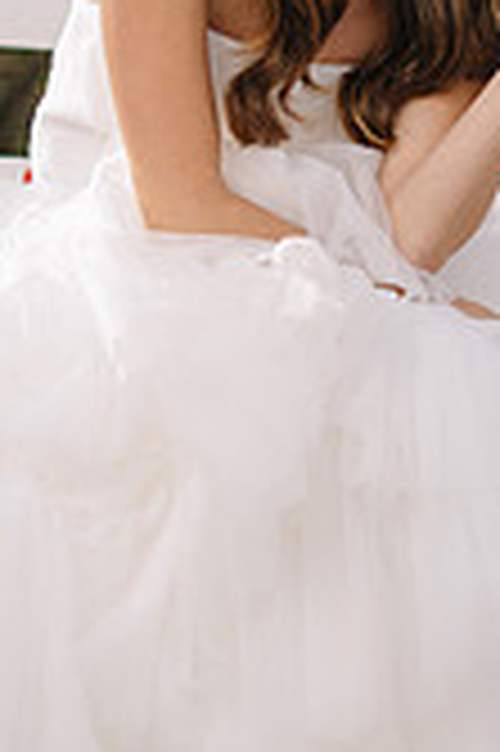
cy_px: 414
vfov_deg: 15.2
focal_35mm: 135
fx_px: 2818
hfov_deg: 10.1
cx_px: 477
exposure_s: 1/200
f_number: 2
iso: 64
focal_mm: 50
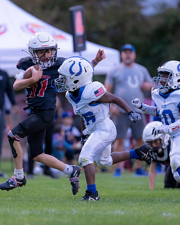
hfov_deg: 3.9
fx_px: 2629
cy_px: 101
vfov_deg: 4.9
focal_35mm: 395
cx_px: 59
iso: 2000
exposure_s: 1/1250
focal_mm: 200
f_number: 2.8
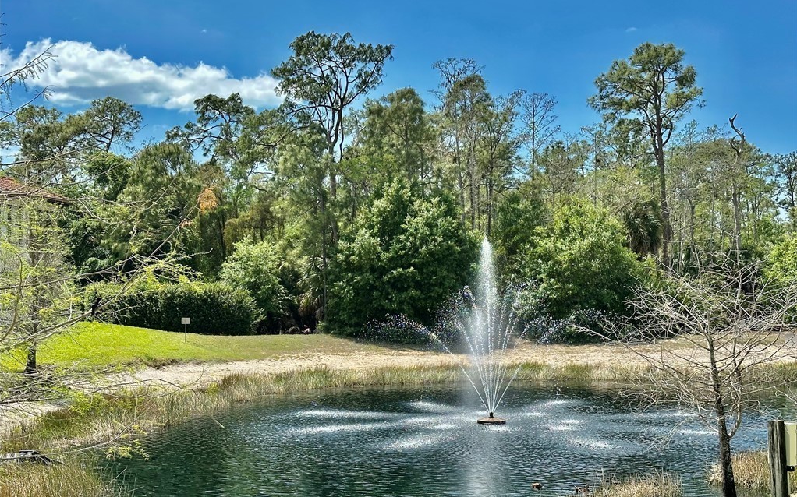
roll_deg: +0.3
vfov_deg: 25.3
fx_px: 1107
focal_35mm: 51
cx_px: 398
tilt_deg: +1.1
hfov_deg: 39.6
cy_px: 273
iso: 64
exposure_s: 1/2890
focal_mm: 6.86
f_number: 1.78
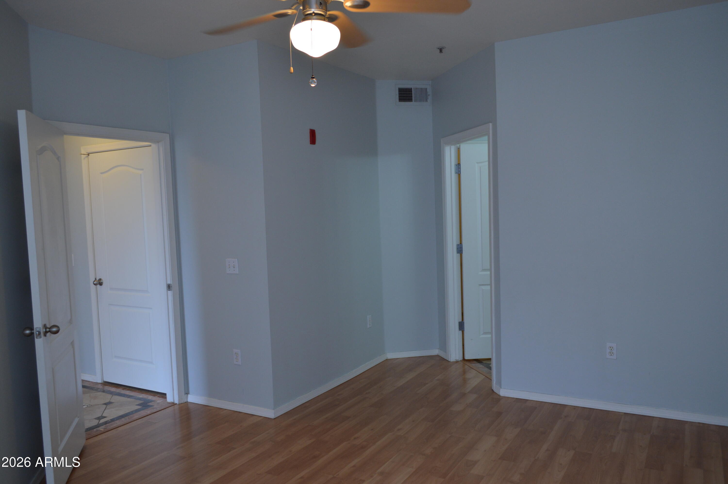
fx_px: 545
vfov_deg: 47.8
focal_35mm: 27
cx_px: 364
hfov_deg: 67.4
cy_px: 242
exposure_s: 1/60
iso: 400
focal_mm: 18
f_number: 4
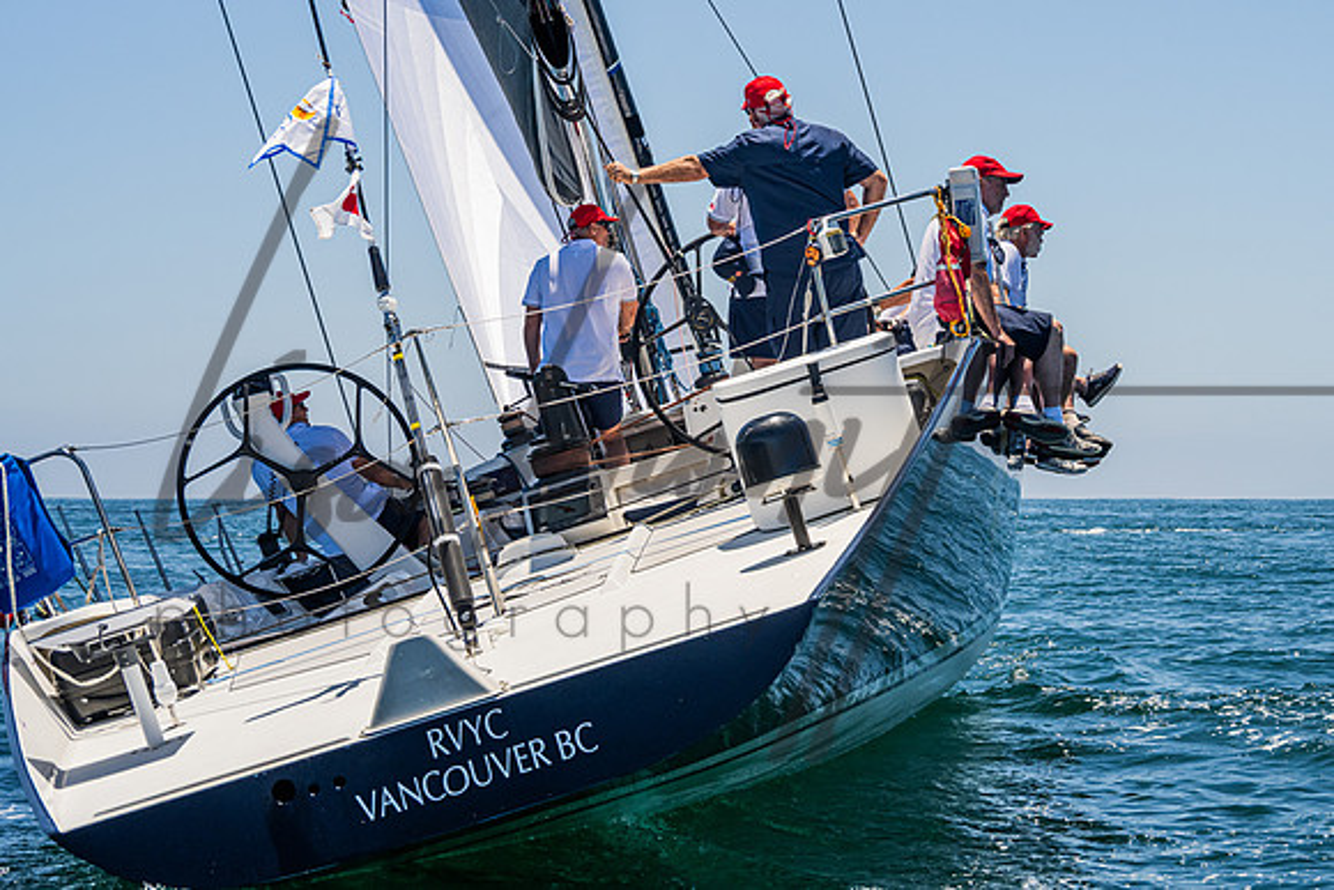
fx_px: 3299
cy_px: 343
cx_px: 836
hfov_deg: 22.8
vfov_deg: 15.4
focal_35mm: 89
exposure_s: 1/2500
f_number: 8
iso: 500
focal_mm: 70
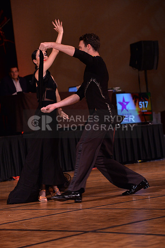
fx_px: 841
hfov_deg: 11.2
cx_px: 82
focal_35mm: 122
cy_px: 124
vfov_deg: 16.8
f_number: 5
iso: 2000
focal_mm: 122
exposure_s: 1/250
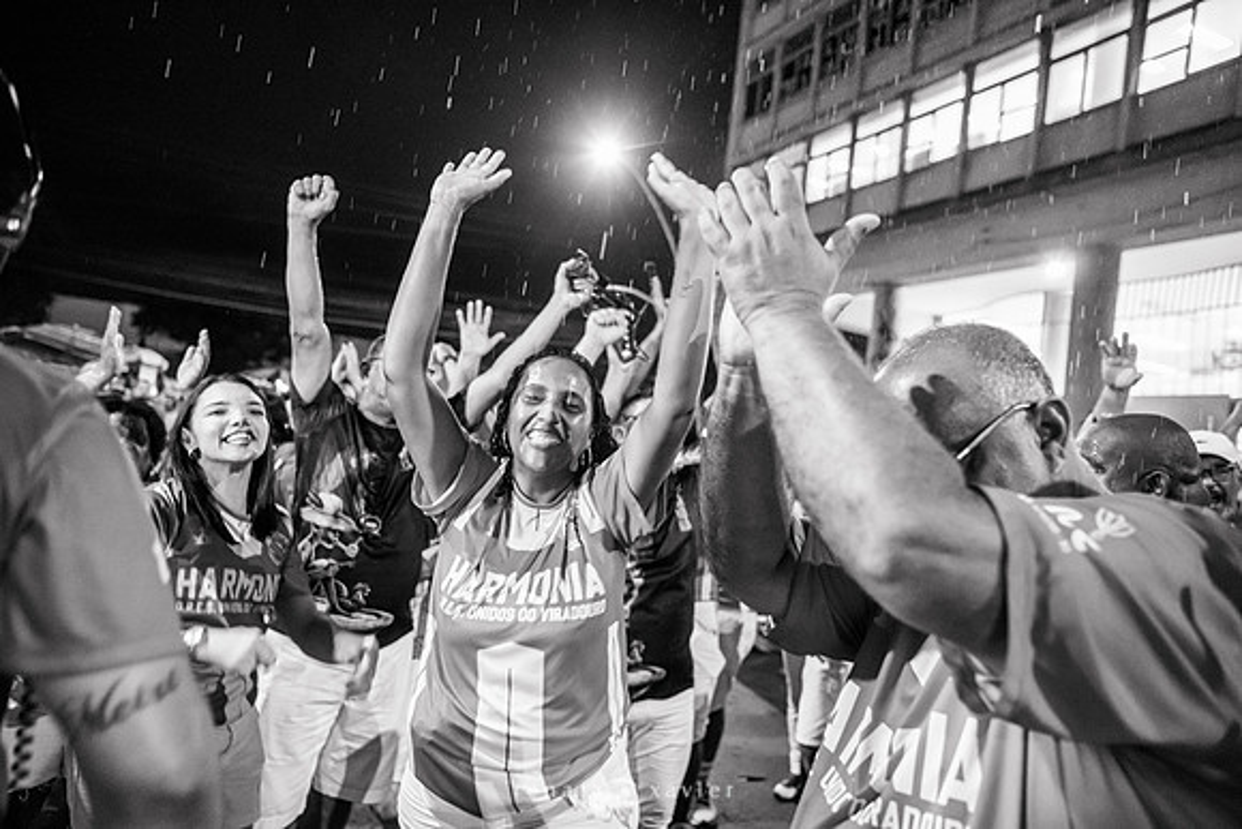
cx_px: 621
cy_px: 414
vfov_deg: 53.2
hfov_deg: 73.7
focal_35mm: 24
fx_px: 828
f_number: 2.2
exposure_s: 1/200
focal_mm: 24
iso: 5000
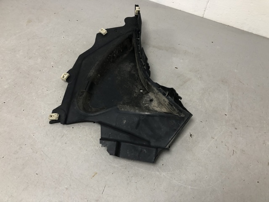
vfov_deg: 49.7
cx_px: 134
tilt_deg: -53.9
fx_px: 218
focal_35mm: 28
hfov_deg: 63.4
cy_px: 101
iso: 32
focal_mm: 4
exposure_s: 1/25
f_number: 1.8
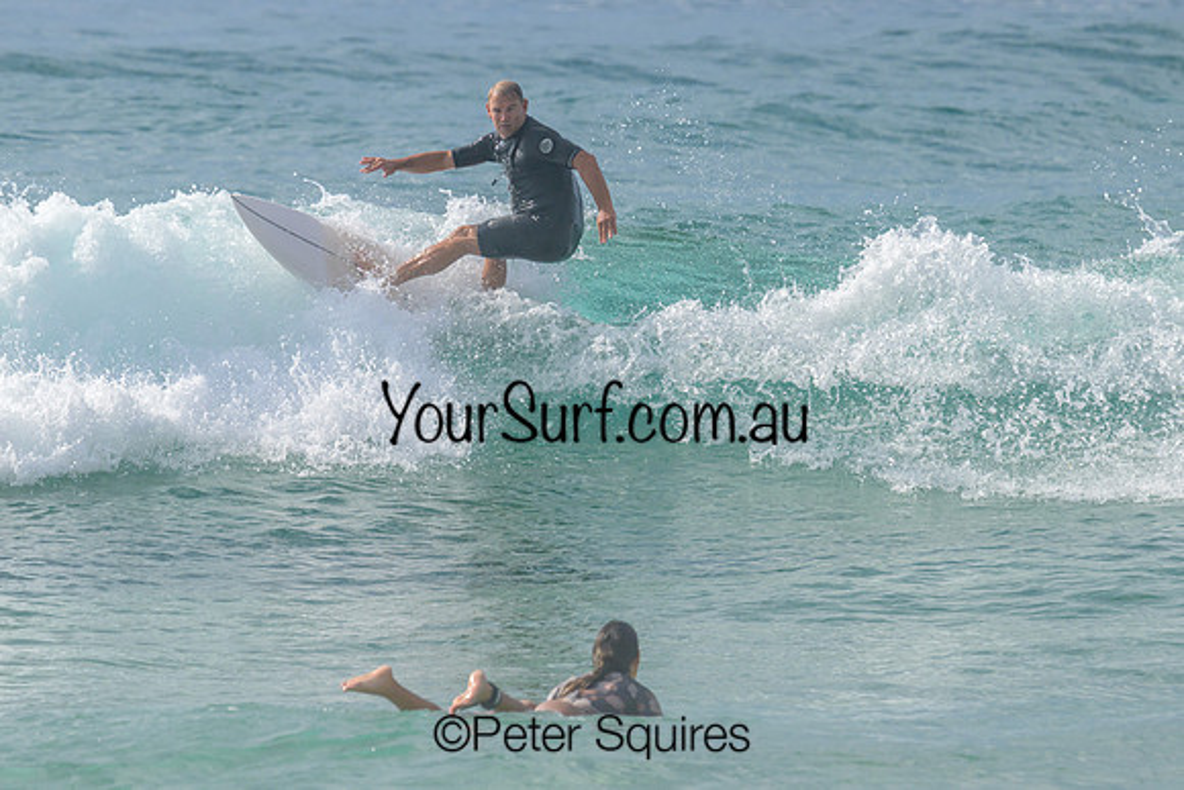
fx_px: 21616
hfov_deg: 3.1
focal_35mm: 657
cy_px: 324
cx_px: 677
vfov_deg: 2.1
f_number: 10
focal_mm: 510
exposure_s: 1/2000
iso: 500
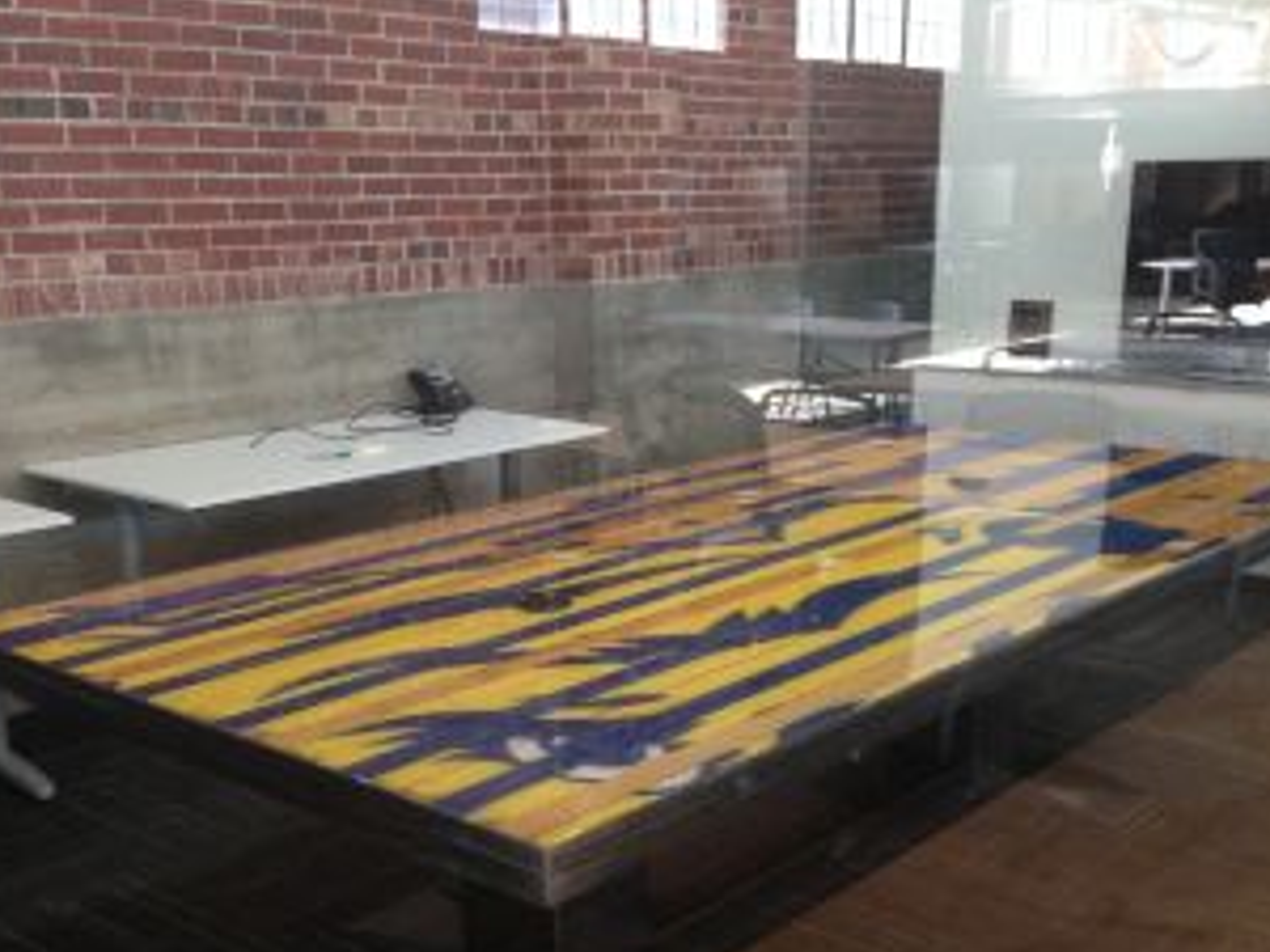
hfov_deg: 42.9
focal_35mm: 44
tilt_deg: -15.9
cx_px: 656
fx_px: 1614
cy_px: 622
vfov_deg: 32.6
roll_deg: +0.0
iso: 125
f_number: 2.4
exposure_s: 1/20
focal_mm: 4.12
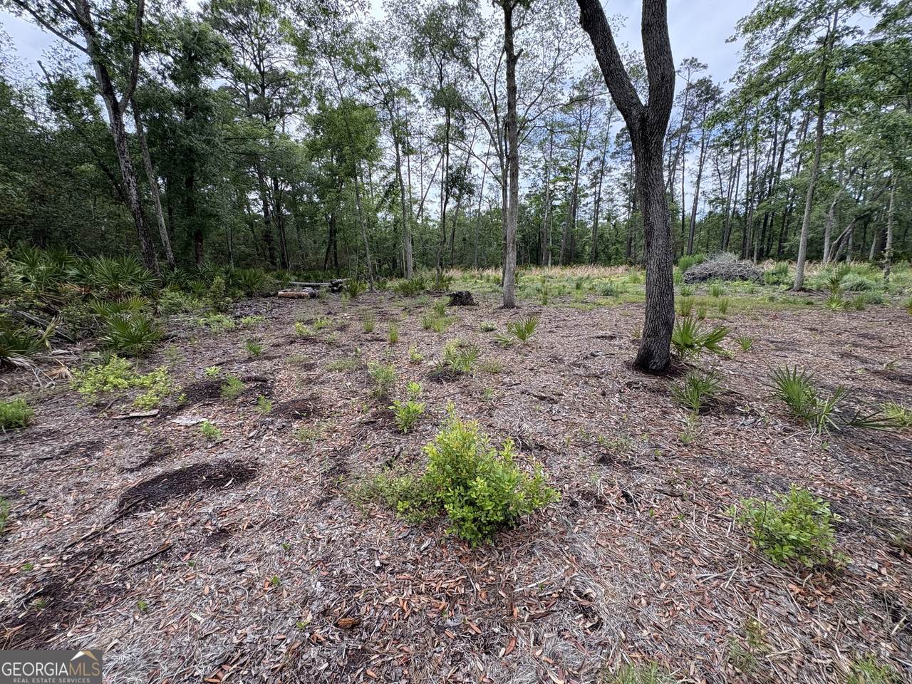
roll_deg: +1.3
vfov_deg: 85.7
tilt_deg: -10.7
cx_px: 456
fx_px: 369
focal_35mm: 14
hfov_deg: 102.1
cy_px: 342
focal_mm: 2.22
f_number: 2.2
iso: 64
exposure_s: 1/479
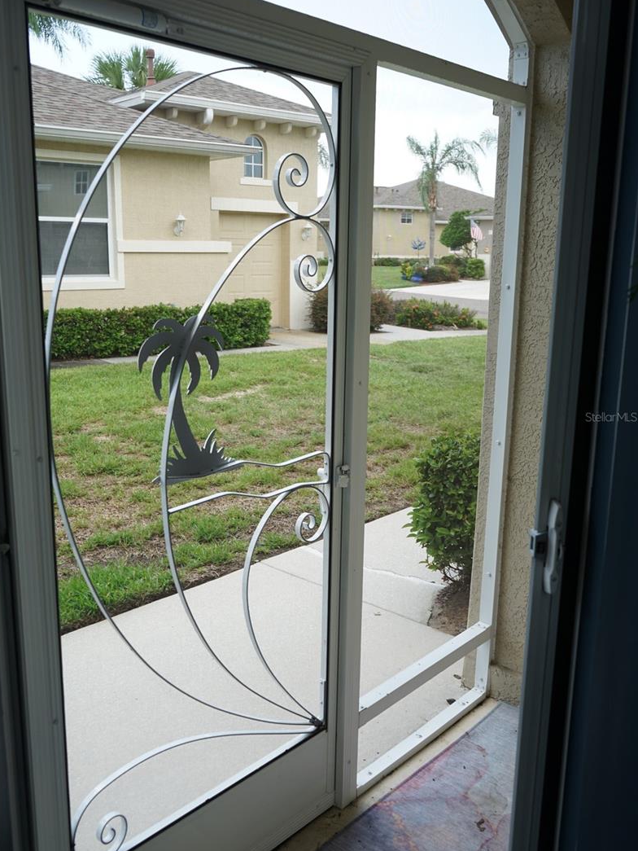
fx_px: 786
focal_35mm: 32
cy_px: 417
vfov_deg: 56.8
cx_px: 315
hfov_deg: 44.2
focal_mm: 29
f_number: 6.3
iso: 100
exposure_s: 1/60
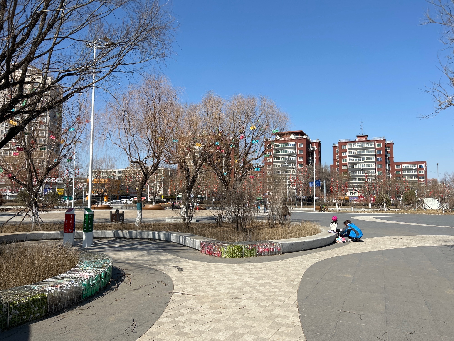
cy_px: 170
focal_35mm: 26
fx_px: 341
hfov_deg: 67.3
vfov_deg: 53.1
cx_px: 227
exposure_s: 1/5587
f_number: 1.5
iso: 50
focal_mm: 5.7
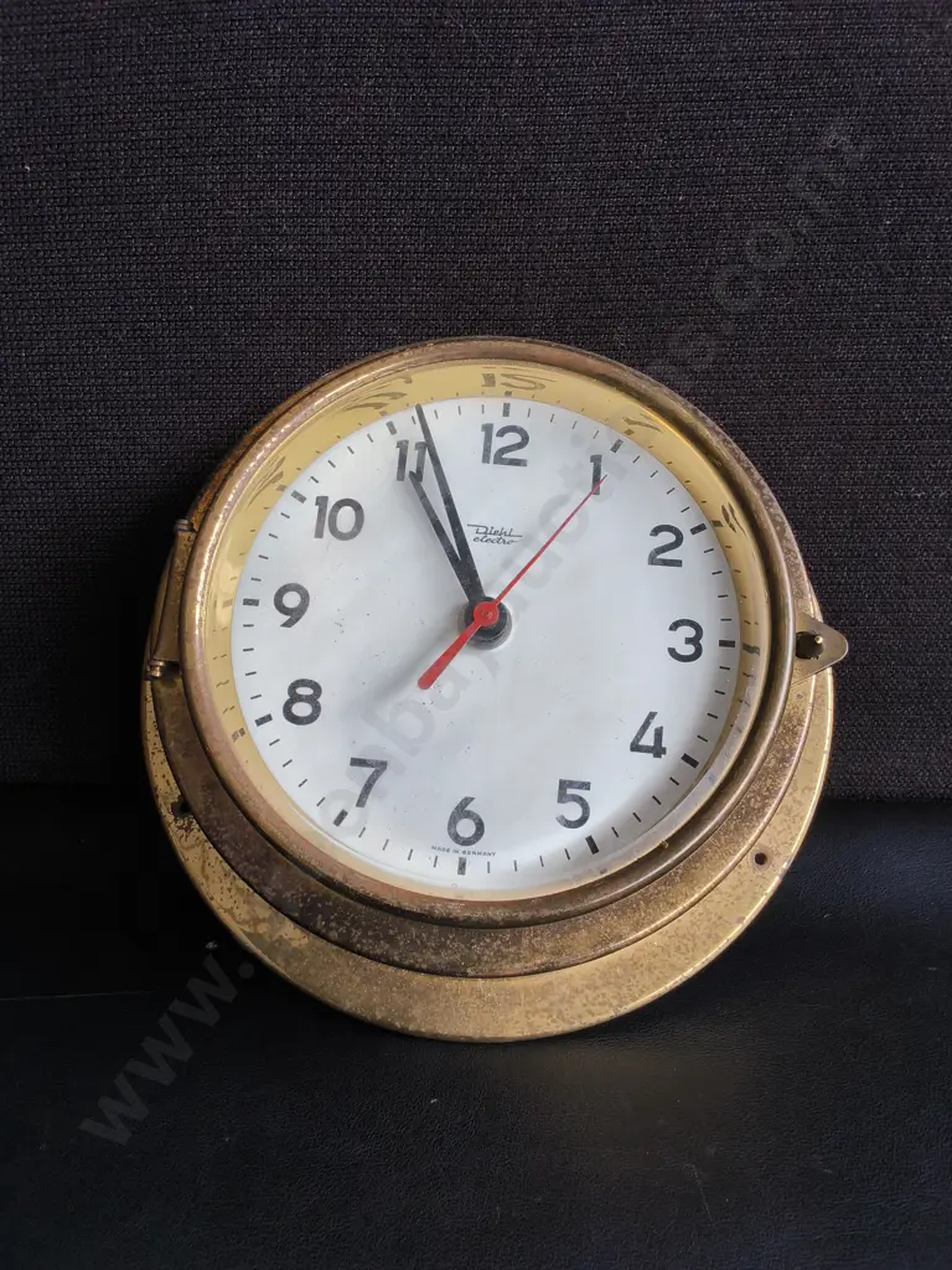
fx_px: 990
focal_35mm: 27
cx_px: 476
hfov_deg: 51.4
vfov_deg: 65.3
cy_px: 635
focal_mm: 2.87
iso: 32
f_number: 2
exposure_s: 1/122
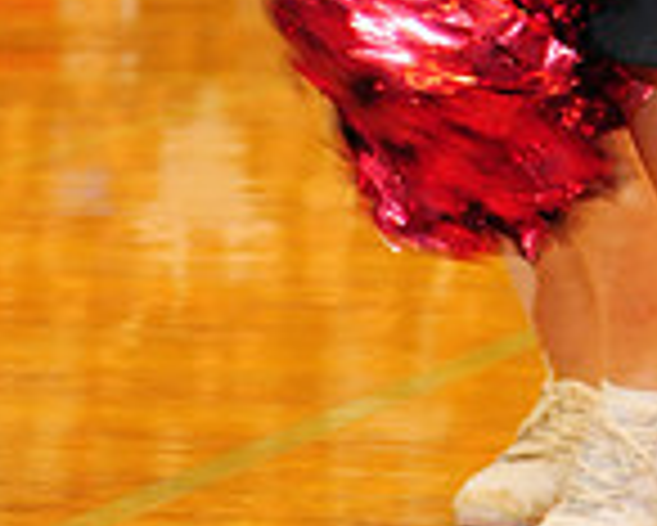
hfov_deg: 4.9
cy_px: -674
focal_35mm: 390
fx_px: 7588
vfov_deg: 3.9
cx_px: 846
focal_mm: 105
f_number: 7.1
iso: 2000
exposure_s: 1/60
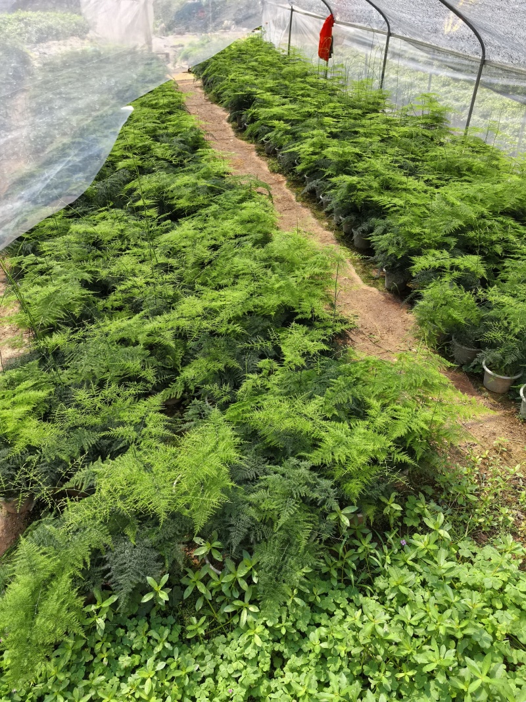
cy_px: 351
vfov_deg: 65.3
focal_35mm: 27
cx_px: 263
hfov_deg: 51.3
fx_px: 547
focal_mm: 5.75
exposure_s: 1/652
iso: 50
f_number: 2
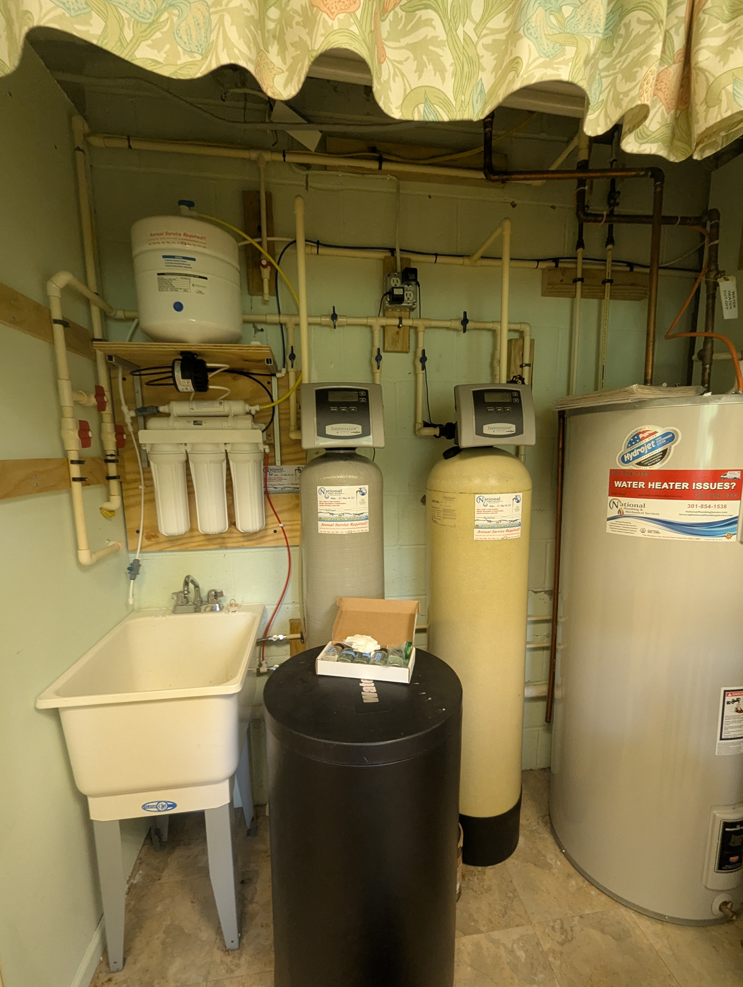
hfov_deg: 85.8
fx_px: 400
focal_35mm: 14
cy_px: 521
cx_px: 383
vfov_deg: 101.9
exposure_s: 1/40
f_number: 2.2
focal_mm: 1.95
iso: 285
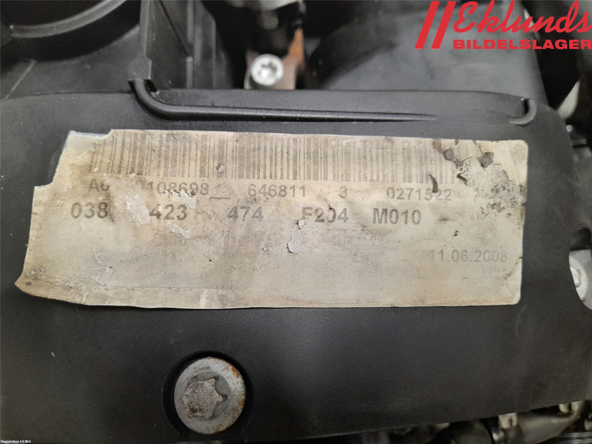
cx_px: 296
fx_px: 428
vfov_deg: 54.9
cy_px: 222
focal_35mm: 25
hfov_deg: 69.4
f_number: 2
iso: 160
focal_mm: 4.6
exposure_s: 1/50
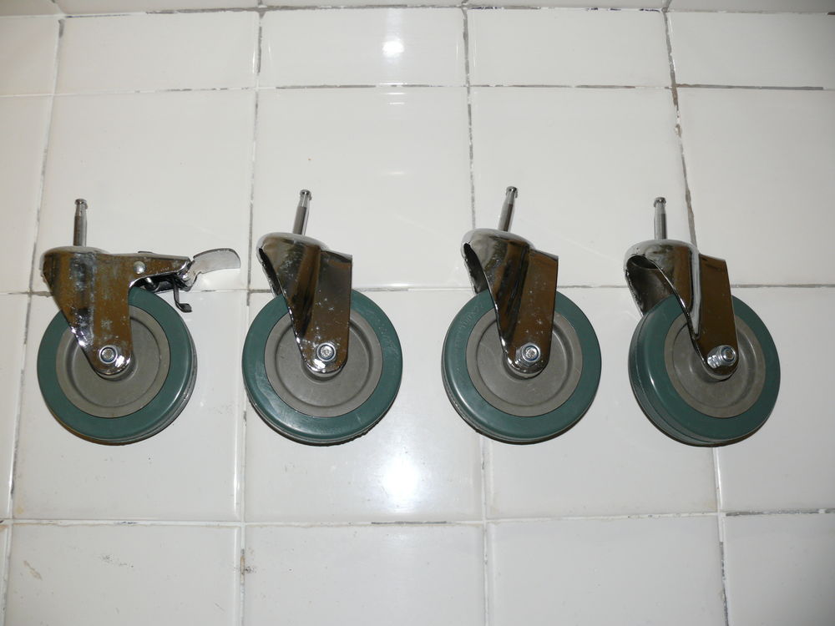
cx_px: 418
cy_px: 313
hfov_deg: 52.6
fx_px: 844
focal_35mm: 35
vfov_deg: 40.7
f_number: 2.8
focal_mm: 7.4
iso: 100
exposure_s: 1/30
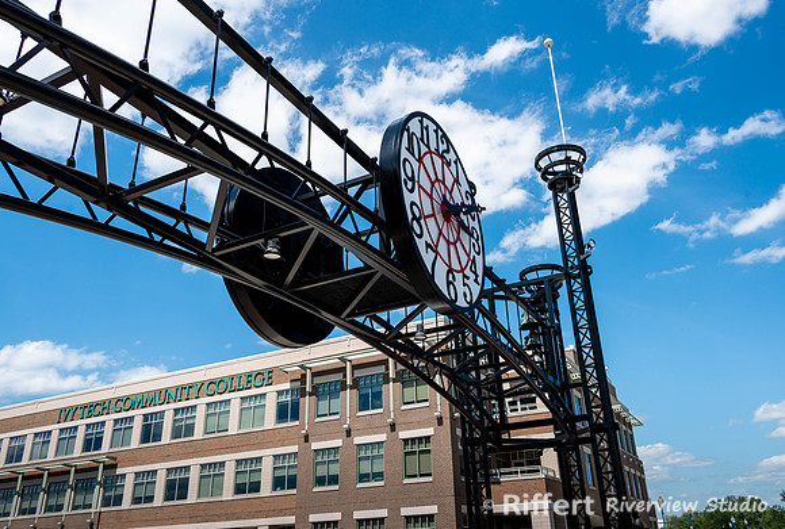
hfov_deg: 63.1
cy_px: 255
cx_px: 411
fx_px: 639
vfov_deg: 45.0
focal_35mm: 29
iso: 100
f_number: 9
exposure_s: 1/250
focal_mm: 28
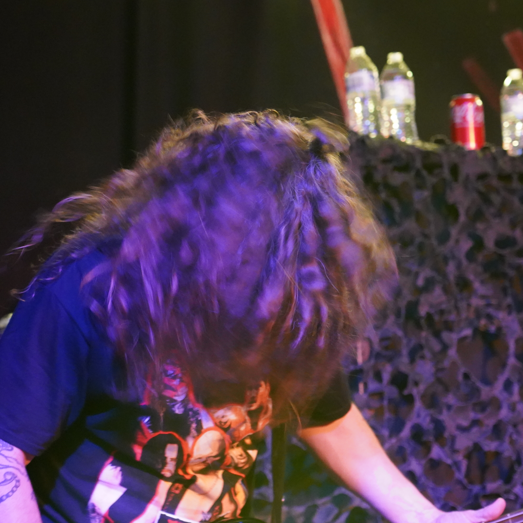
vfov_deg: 13.0
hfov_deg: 13.0
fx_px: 2291
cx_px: 235
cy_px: 261
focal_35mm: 134
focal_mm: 105
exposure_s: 1/60
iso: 12800
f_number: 4
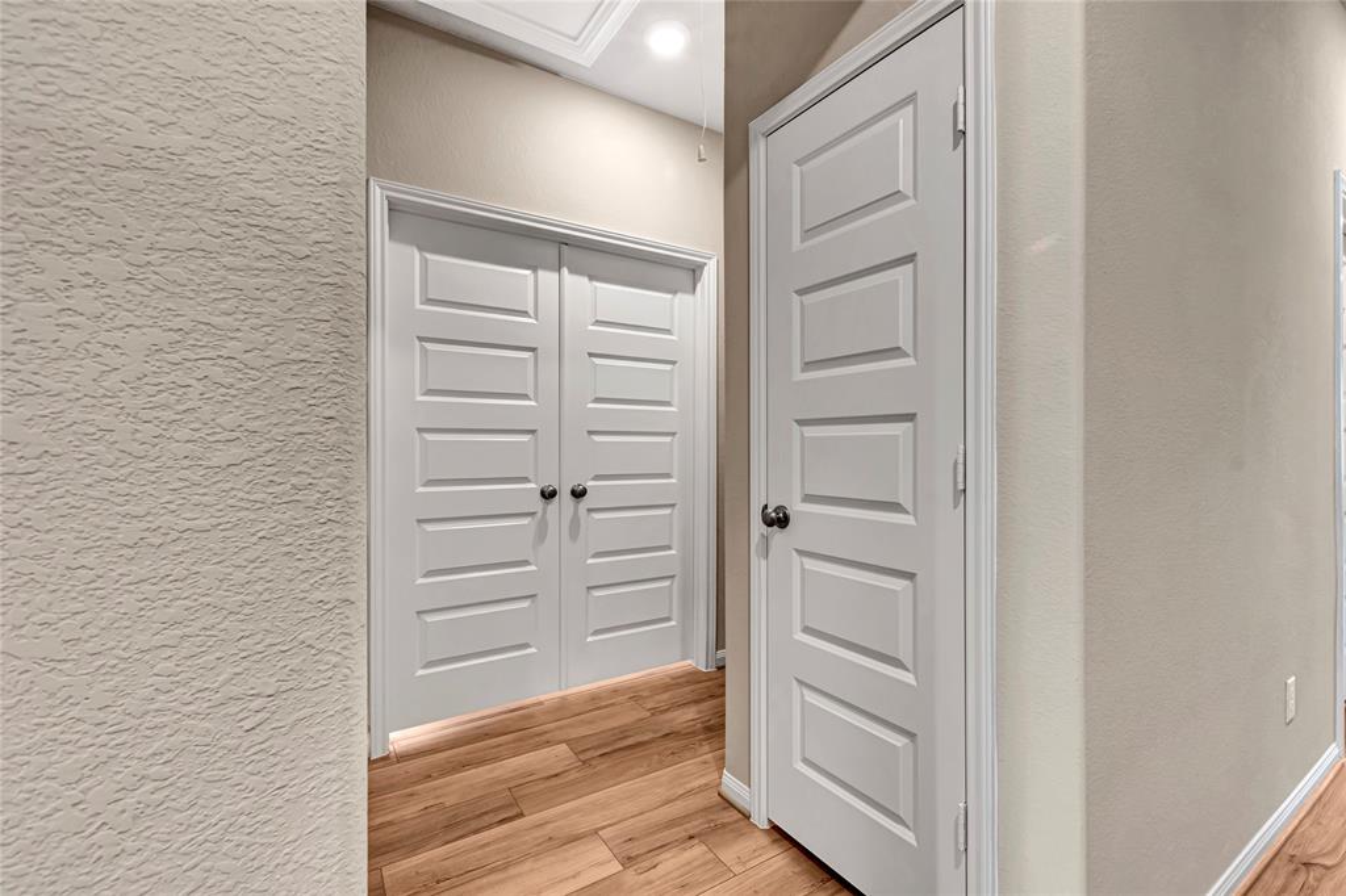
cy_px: 448
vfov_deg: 77.3
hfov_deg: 100.4
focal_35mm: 15
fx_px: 561
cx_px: 673
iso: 200
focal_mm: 10
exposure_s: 1/8
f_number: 8
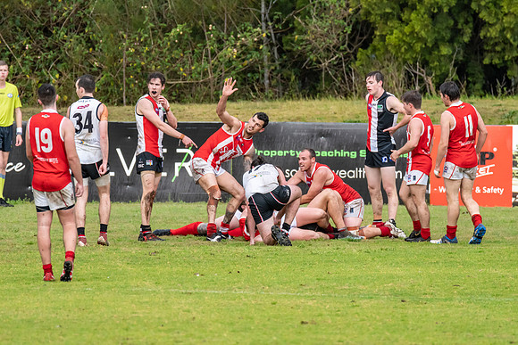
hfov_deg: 2.5
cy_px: 172
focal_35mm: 825
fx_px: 11873
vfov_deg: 1.7
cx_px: 259
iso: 1250
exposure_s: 1/1000
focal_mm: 550
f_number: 7.1
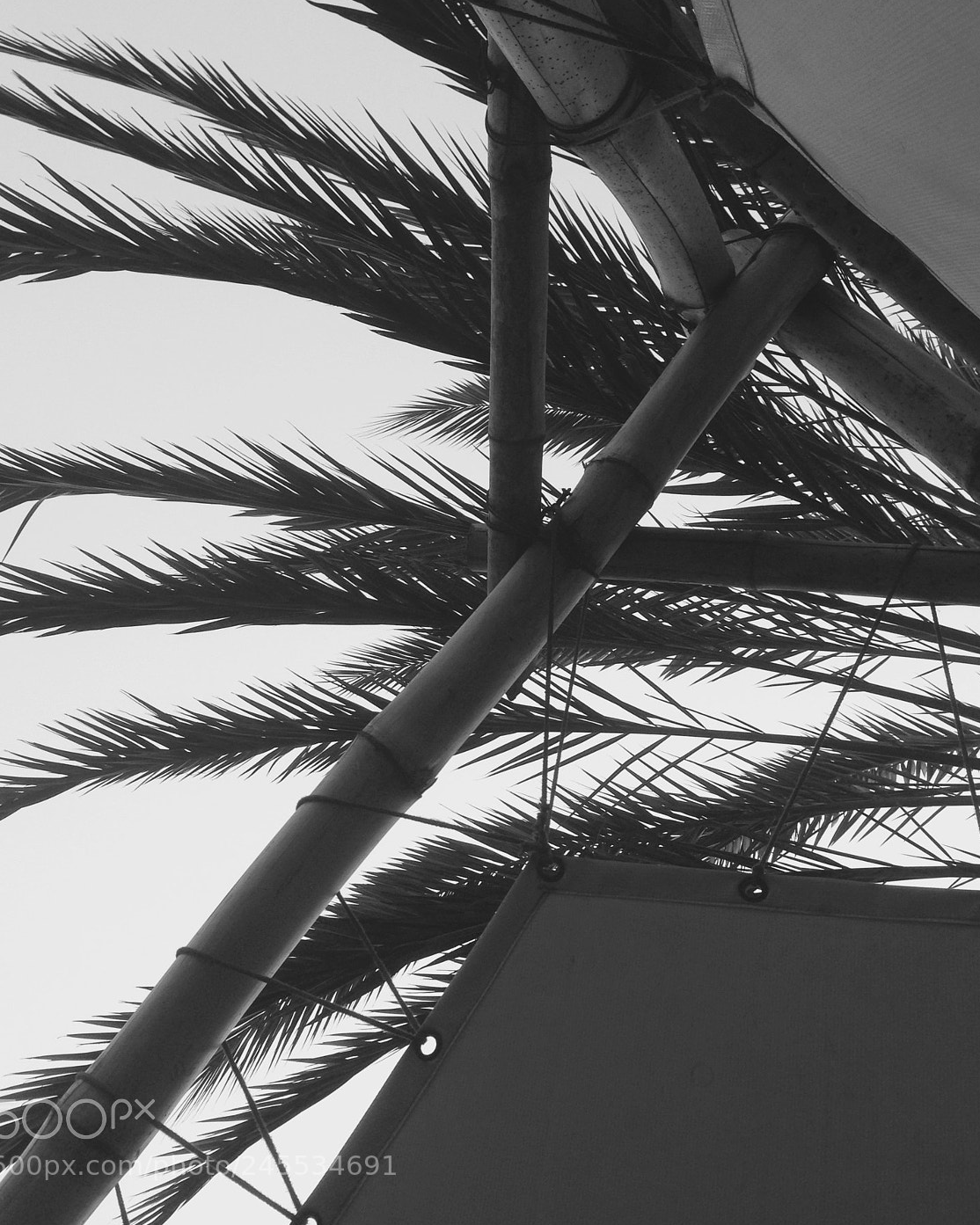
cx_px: 464
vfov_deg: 49.0
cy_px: 531
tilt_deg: +62.9
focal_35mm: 37
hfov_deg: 40.1
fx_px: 1342
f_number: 2.4
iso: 50
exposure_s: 1/238
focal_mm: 4.12
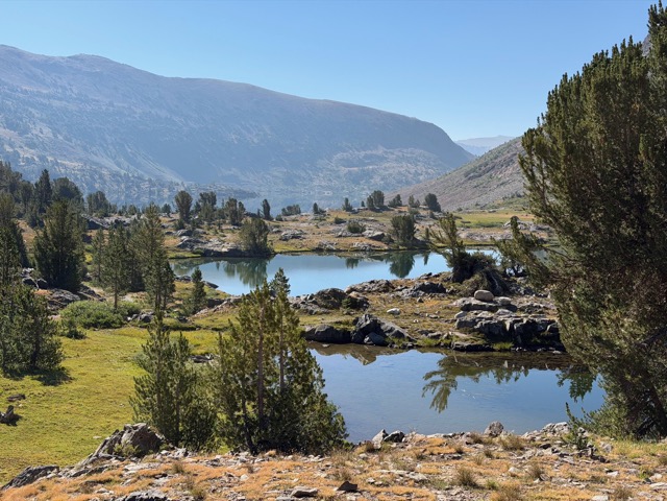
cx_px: 334
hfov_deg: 39.7
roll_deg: -2.1
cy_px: 250
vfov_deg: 30.3
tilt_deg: -4.3
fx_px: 925
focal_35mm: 48
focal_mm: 6.76
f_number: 1.78
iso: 64
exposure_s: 1/3891
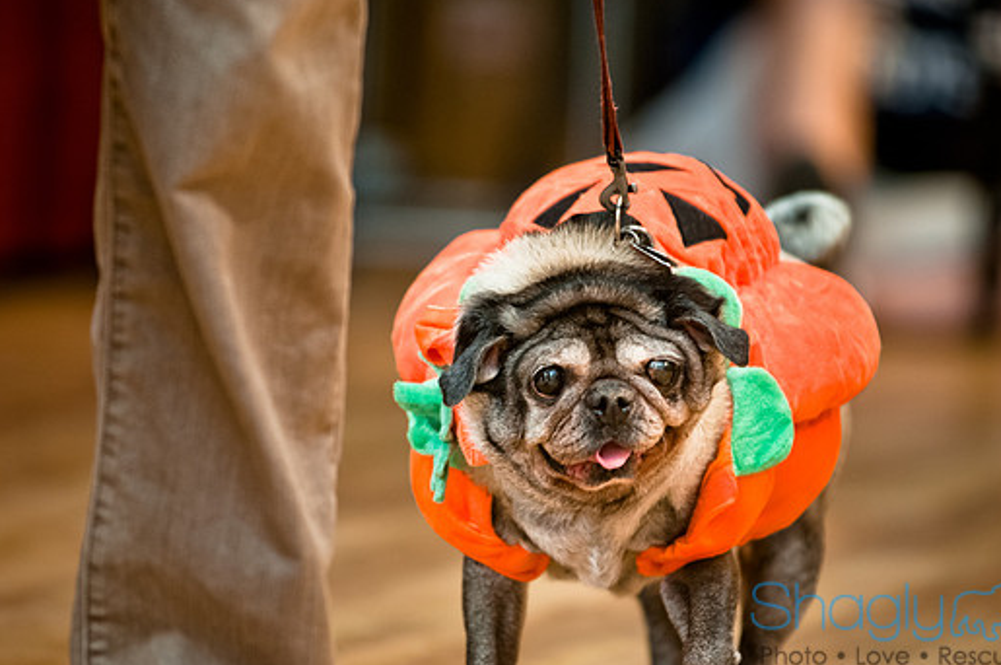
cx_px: 498
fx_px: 8680
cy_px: 332
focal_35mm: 313
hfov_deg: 6.6
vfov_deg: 4.4
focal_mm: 185
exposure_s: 1/200
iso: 200
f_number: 2.8
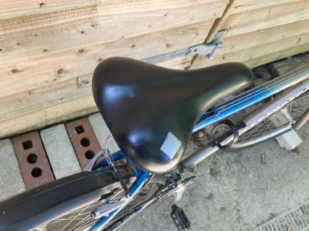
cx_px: 154
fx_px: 250
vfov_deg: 49.7
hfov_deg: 63.5
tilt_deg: -61.4
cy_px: 116
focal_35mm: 28
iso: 64
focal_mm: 3.99
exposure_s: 1/121
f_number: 1.8
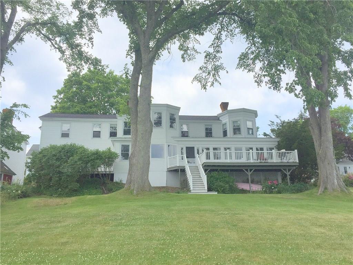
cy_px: 132
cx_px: 176
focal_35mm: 29
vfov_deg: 48.2
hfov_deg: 61.7
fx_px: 296
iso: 32
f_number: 2.2
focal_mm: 4.15
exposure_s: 1/2198
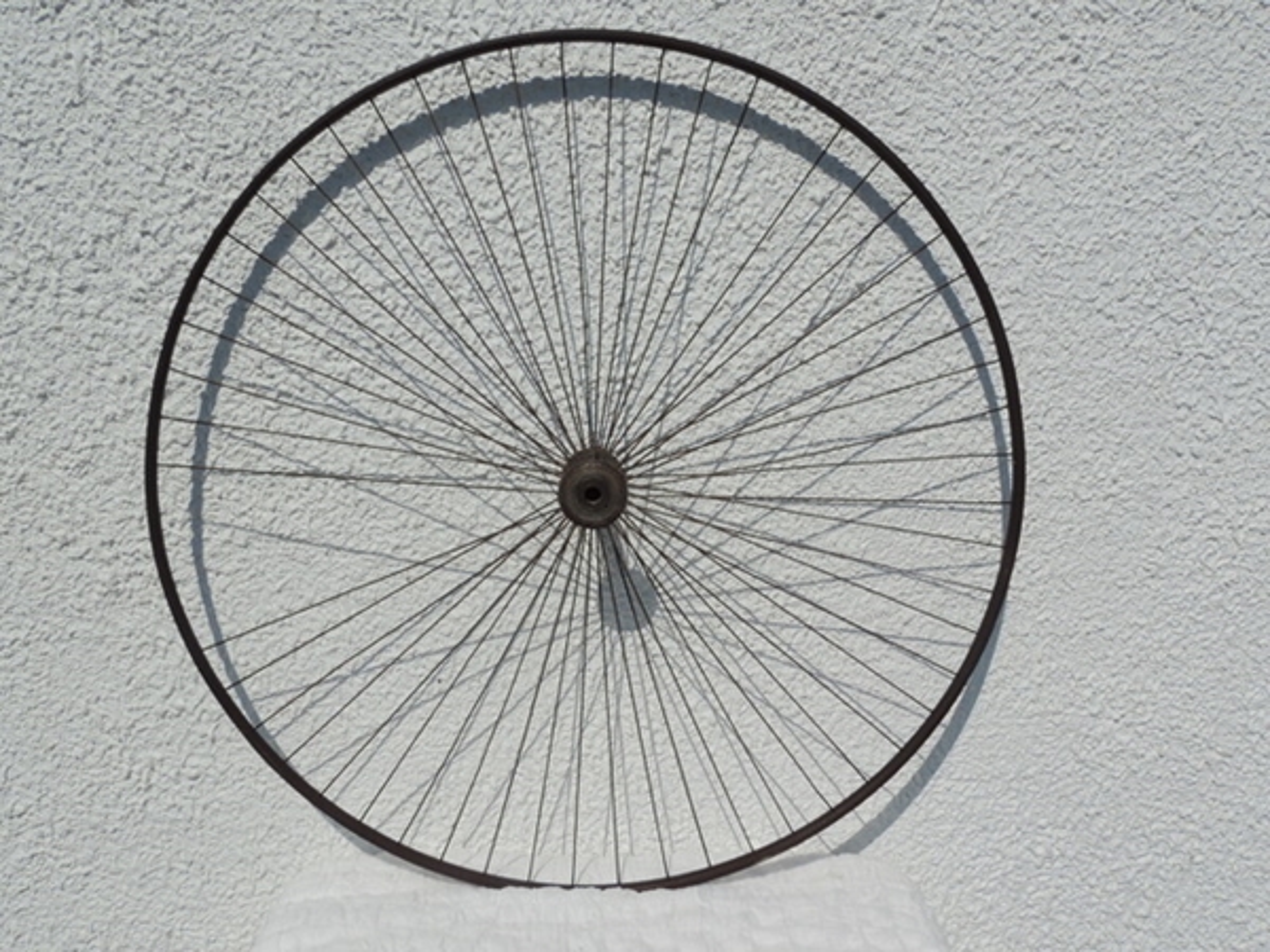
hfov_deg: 60.0
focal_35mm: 30
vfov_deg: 46.8
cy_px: 476
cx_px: 635
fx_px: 1101
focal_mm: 5.3
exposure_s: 1/1600
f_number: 4.9
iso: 80
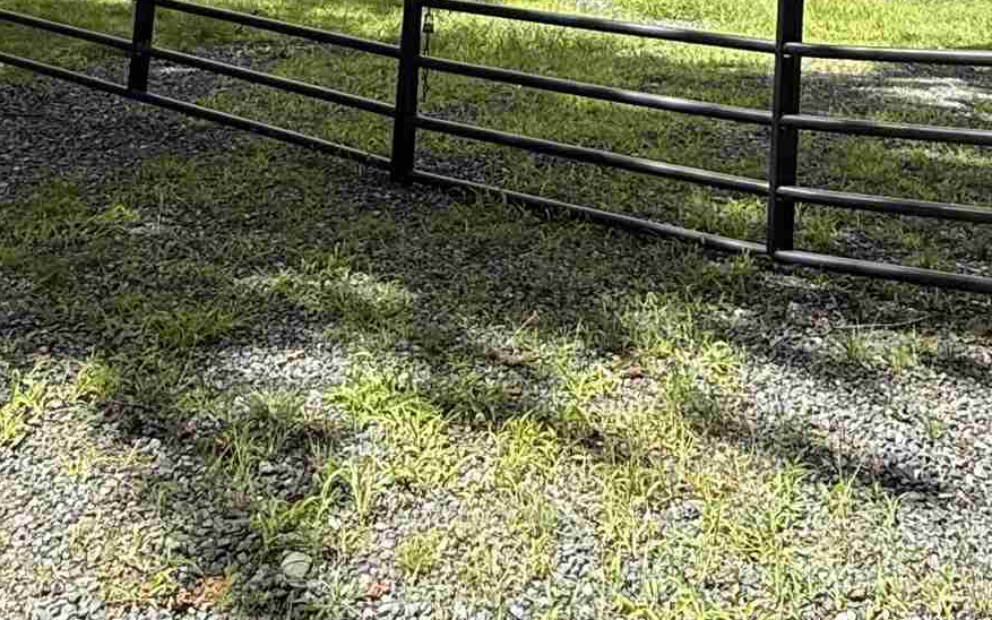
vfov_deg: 21.3
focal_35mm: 52
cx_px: 521
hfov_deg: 38.9
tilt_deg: +5.4
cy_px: -286
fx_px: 1406
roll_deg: -2.7
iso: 64
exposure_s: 1/1145
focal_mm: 2.22
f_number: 2.2
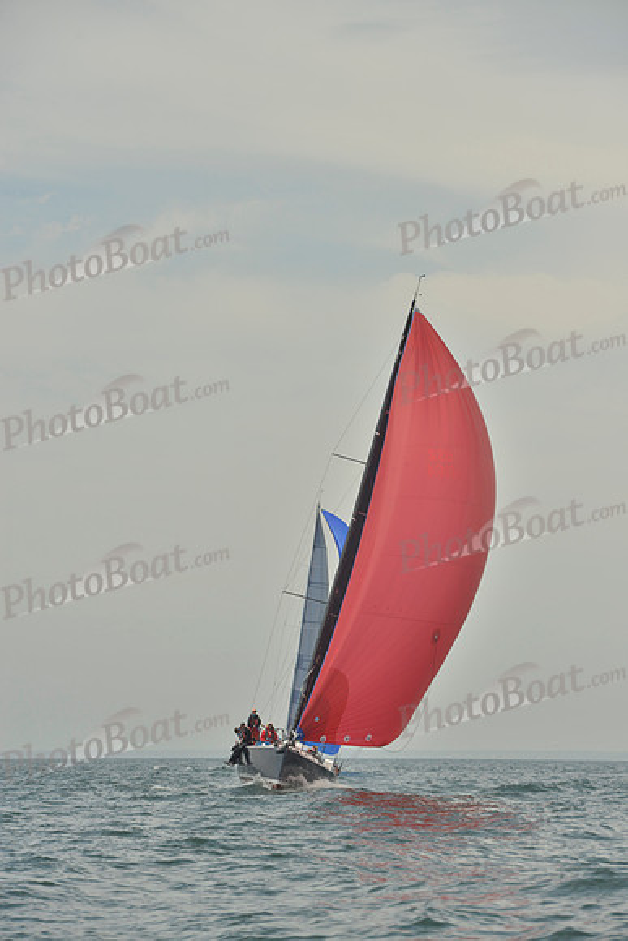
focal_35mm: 130
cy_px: 470
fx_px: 3399
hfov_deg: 10.6
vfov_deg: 15.8
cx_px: 314
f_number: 8
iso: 280
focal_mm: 130
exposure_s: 1/1250
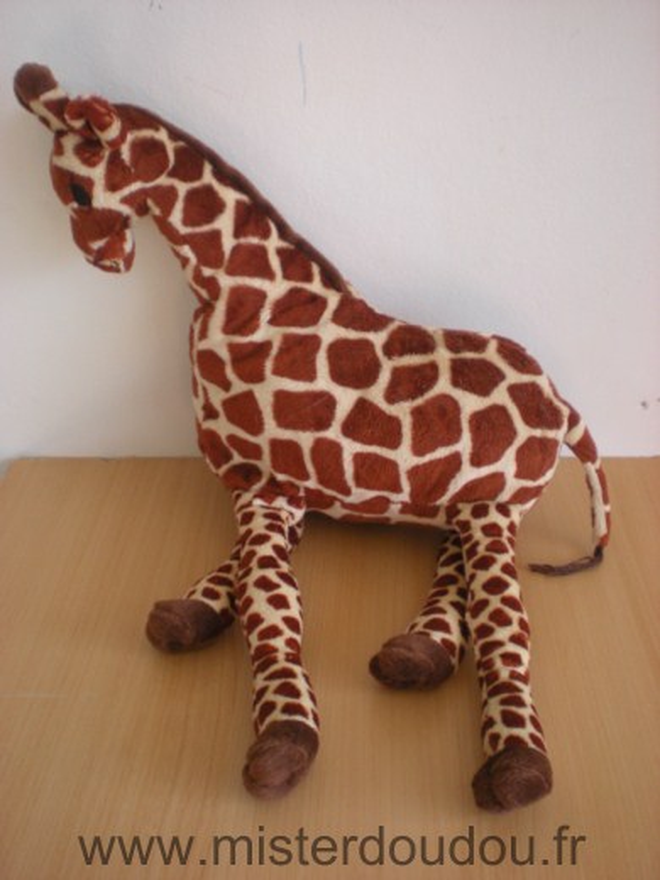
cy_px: 440
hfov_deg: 37.7
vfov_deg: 49.0
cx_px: 330
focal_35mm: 38
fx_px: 966
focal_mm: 6.3
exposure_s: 1/125
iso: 170
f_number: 3.1
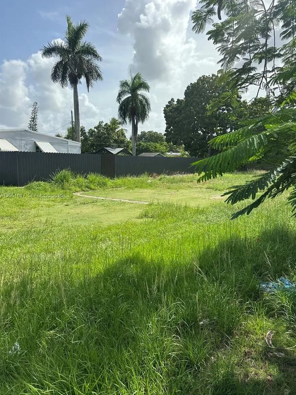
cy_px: 196
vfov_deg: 69.4
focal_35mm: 25
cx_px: 154
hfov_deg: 54.9
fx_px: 285
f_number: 1.78
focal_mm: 6.86
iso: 80
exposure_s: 1/4762
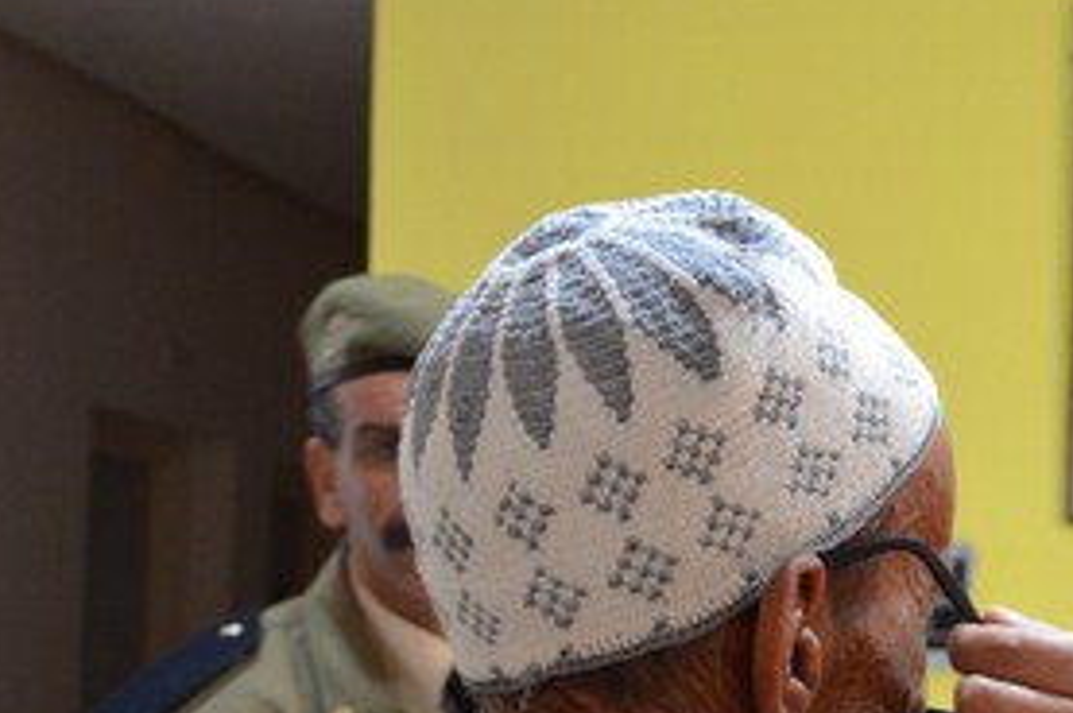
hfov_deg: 16.4
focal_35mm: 121
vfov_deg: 11.2
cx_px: 1209
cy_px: 585
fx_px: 3607
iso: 1600
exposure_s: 1/20
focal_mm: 35
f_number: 4.5
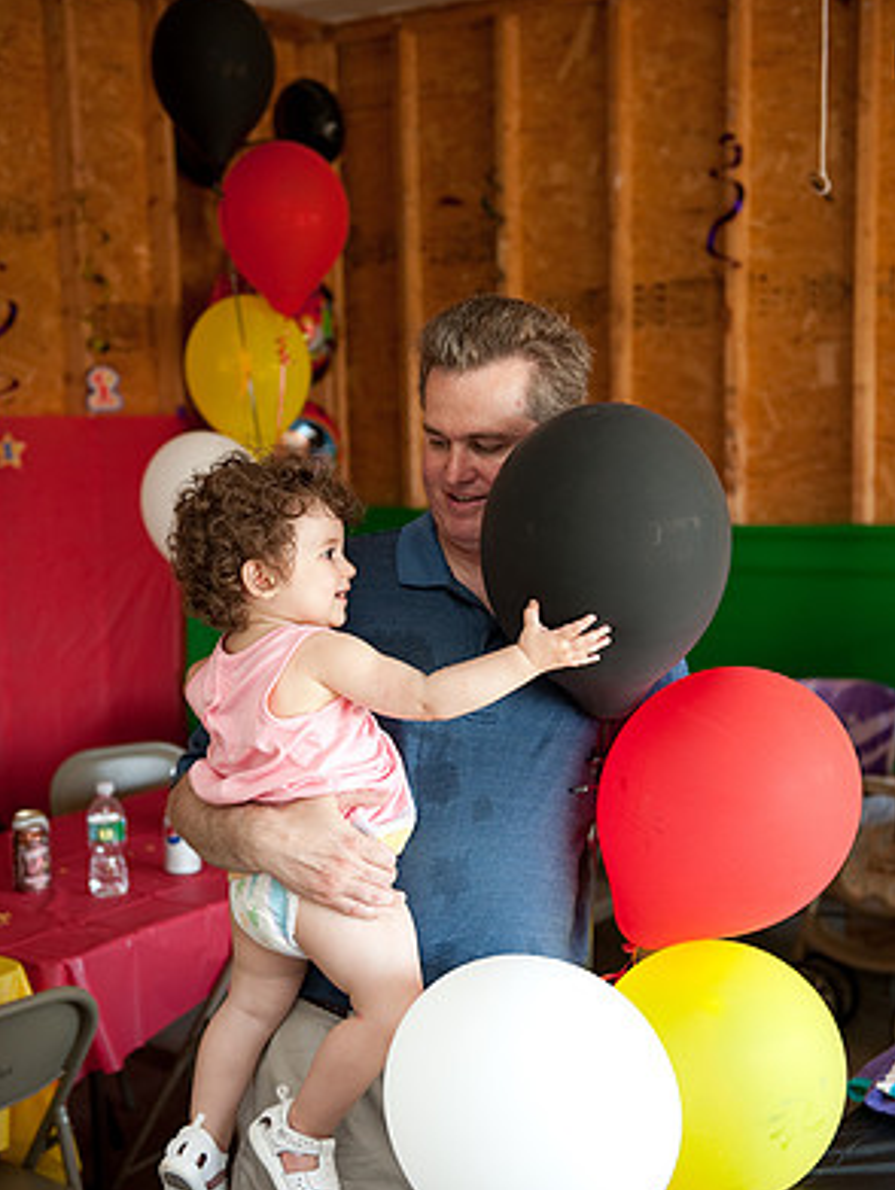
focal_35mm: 53
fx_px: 1824
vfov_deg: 36.1
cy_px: 667
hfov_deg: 27.6
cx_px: 443
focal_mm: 48
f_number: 3.5
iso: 320
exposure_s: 1/80
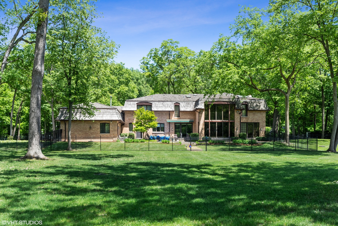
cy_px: 113
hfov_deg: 53.1
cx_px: 169
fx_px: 338
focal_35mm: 36
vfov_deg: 36.9
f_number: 8
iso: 200
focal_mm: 24
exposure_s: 1/160
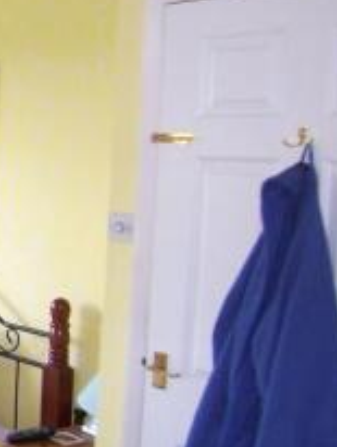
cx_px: -286
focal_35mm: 65
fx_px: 842
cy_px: 235
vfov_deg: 29.8
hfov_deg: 17.7
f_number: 2.8
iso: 100
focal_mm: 3.8
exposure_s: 1/30
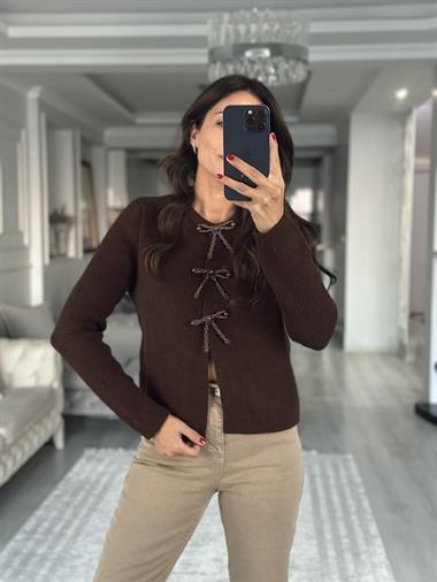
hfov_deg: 30.3
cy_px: 291
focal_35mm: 48
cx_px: 218
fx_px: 807
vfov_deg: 39.6
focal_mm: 6.86
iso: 640
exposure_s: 1/40
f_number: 1.78
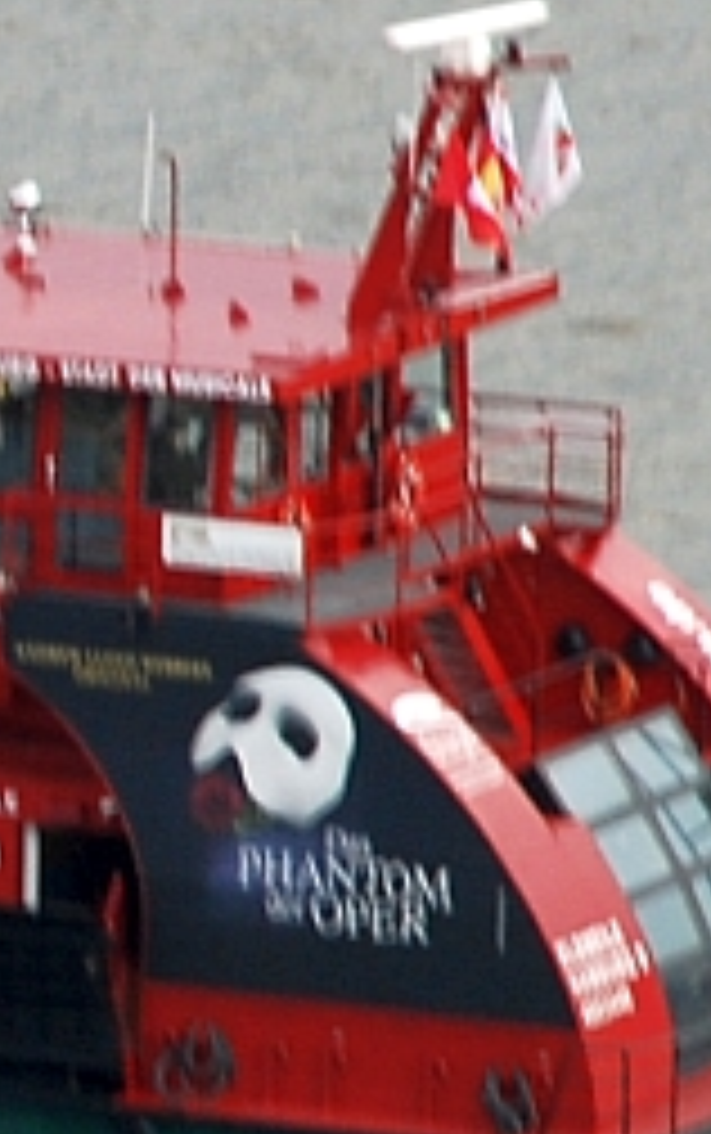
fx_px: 25955
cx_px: -540
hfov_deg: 1.6
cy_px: 655
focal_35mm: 839
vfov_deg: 2.5
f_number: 9
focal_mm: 135
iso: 200
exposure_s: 1/125
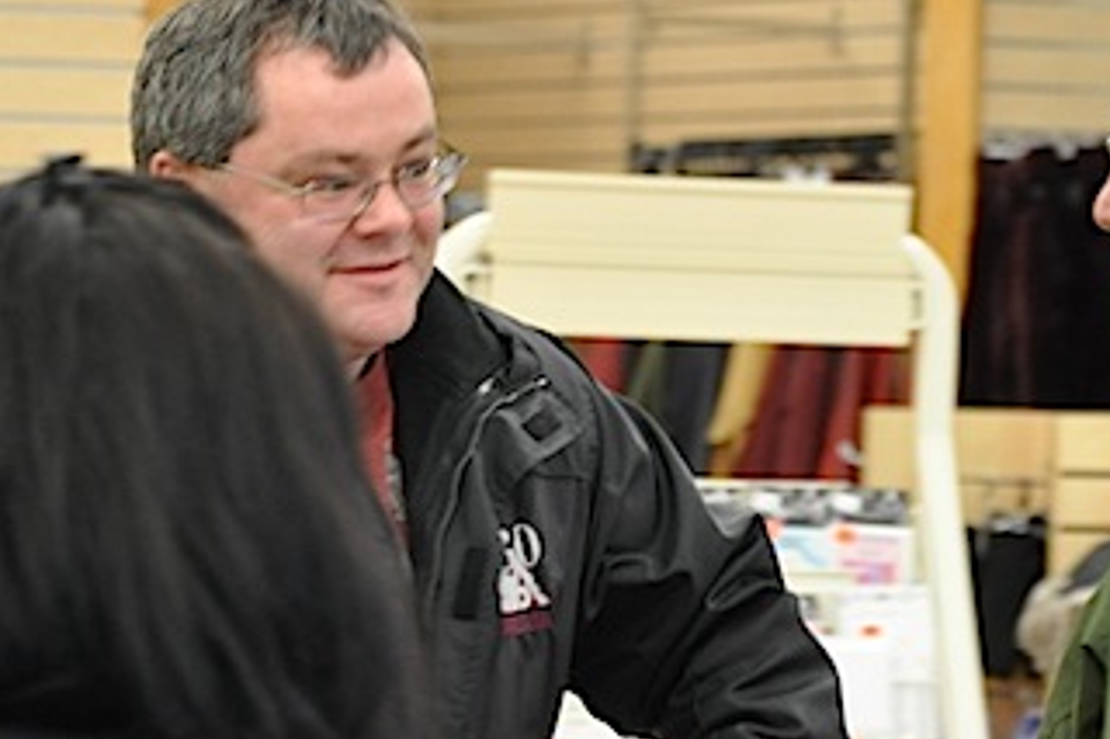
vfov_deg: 5.2
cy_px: 323
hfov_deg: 7.8
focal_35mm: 262
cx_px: 971
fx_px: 8074
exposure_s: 1/40
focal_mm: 98
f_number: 5.6
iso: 800
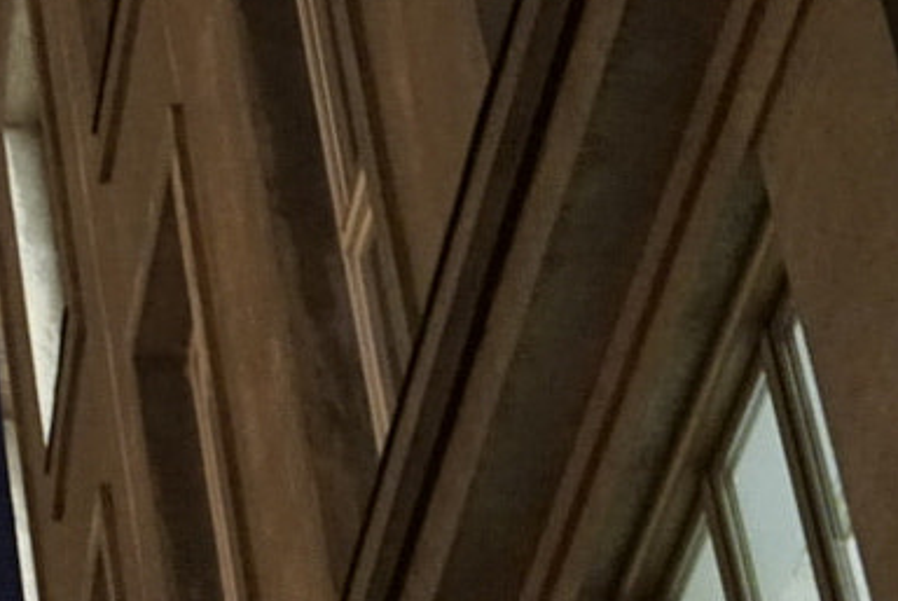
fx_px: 4470
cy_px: -20
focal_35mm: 179
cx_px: -868
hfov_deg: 10.6
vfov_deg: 7.7
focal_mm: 43
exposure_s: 1/13
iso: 6400
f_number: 4.5
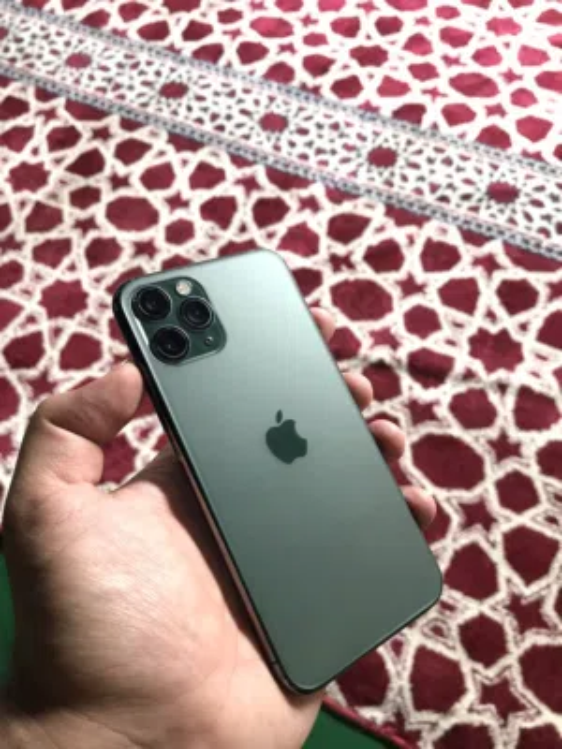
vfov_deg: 63.4
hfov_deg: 49.7
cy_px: 374
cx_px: 281
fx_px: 606
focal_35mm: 28
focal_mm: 3.99
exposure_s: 1/30
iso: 40
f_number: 1.8
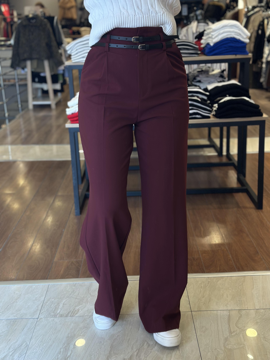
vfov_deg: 39.7
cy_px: 180
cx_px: 135
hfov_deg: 30.3
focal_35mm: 48
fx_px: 499
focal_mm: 6.86
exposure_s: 1/67
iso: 125
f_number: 1.78
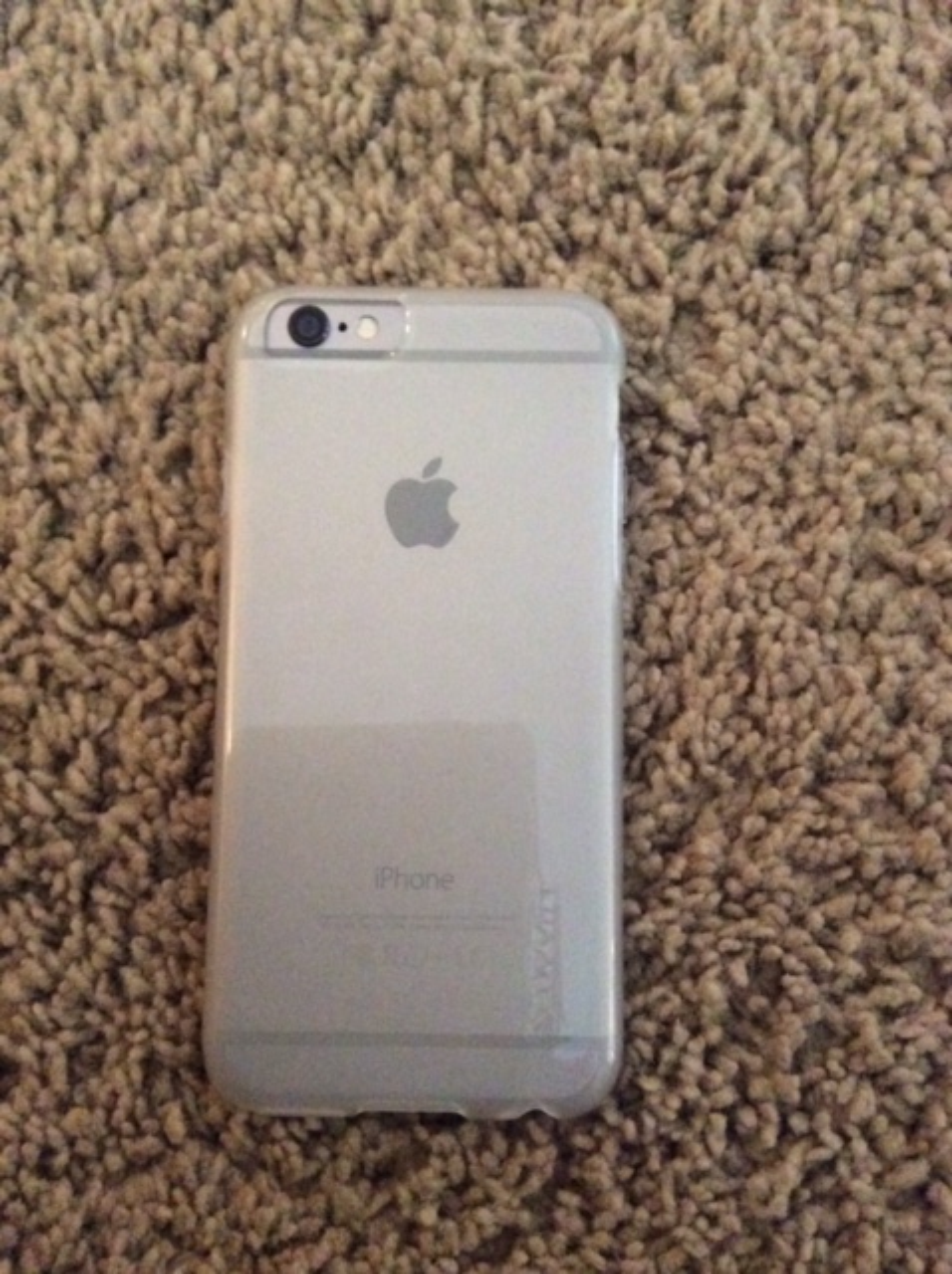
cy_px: 637
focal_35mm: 33
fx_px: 1213
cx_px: 476
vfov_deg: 55.4
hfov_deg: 42.8
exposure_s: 1/15
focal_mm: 3.3
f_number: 2.4
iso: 640
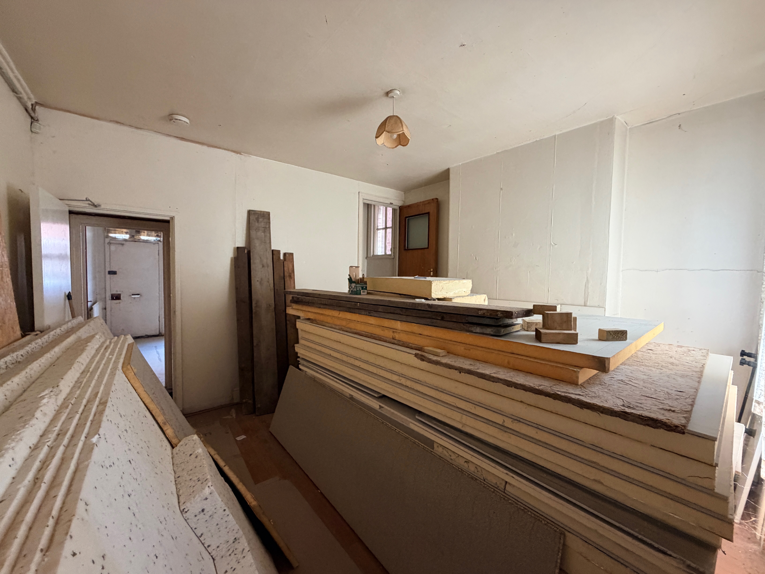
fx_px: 309
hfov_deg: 102.1
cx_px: 382
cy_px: 287
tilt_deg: -2.3
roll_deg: -1.2
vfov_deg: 85.7
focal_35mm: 14
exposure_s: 1/88
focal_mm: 2.22
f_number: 2.2
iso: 320
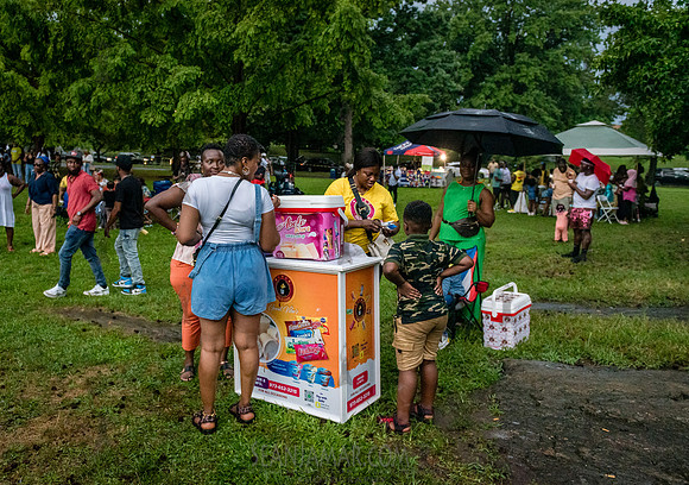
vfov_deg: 48.1
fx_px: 543
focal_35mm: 28
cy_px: 224
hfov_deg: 64.6
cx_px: 299
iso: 4000
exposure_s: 1/400
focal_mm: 24
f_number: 3.2
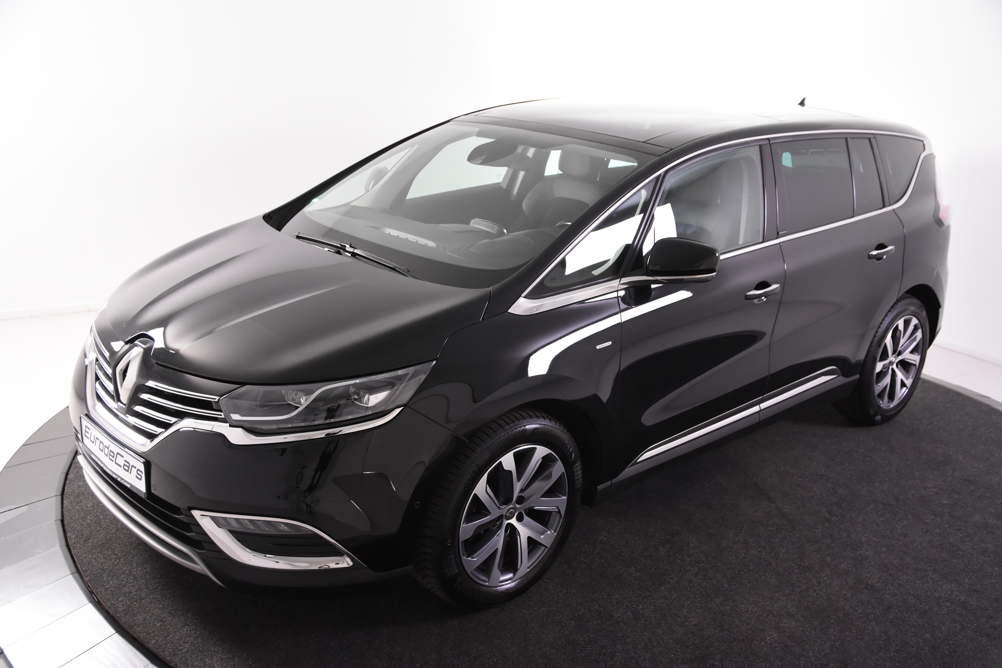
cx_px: 501
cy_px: 334
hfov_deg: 53.1
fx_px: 1002
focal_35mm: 36
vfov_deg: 36.9
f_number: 4
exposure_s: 1/60
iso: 1600
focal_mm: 24
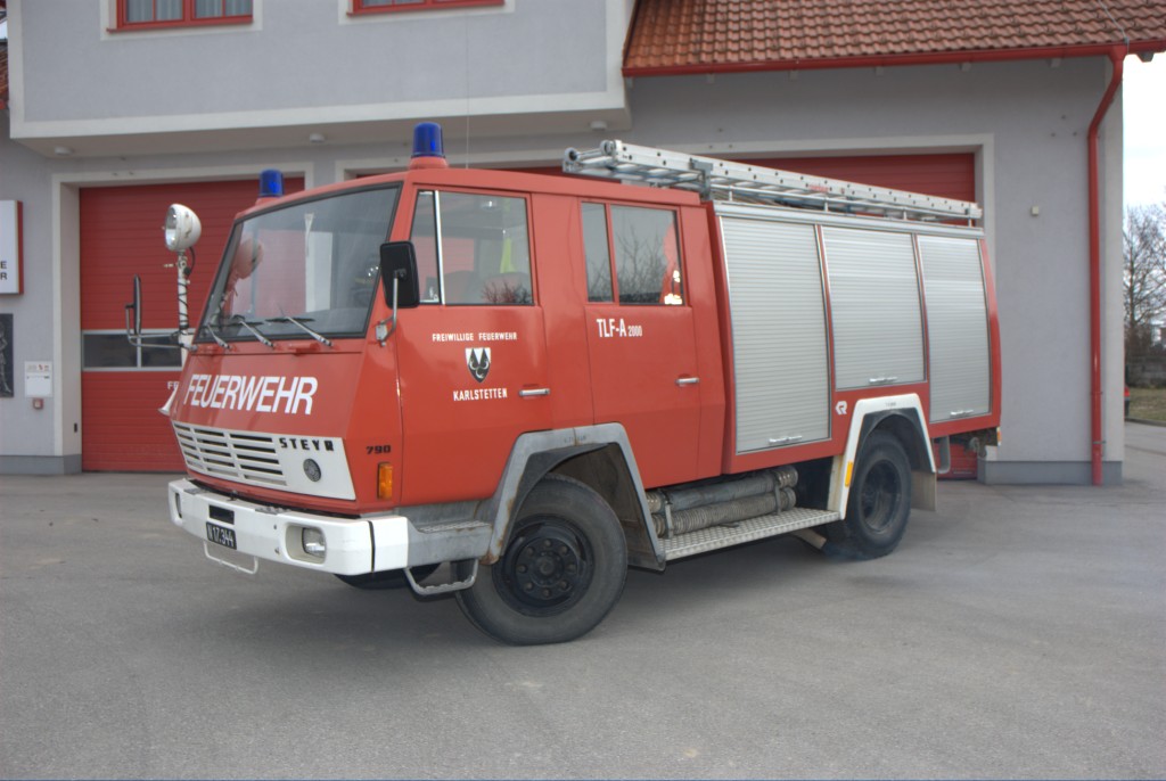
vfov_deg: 40.1
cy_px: 390
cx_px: 583
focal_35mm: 33
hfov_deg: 57.2
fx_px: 1070
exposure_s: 1/125
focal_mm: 22
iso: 100
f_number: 5.6
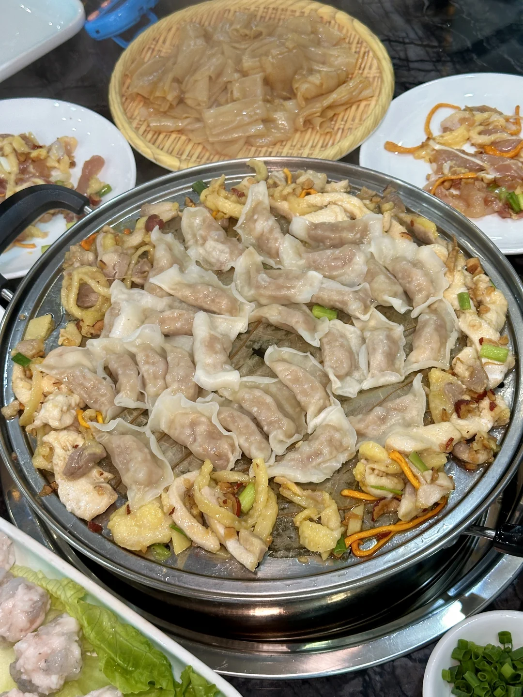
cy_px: 348
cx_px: 262
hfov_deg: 30.3
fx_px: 967
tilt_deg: -51.4
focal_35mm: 48
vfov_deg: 39.7
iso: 80
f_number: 1.78
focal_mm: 6.86
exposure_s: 1/50
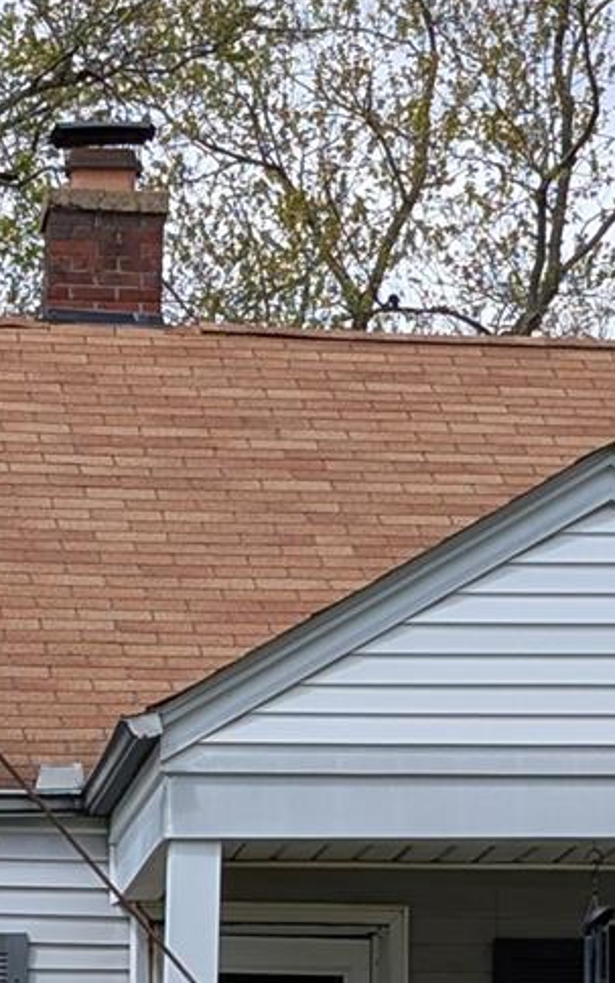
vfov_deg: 12.3
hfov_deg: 8.0
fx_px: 4420
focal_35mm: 165
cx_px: 176
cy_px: 1312
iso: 20
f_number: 1.68
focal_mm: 6.9
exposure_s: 1/1359
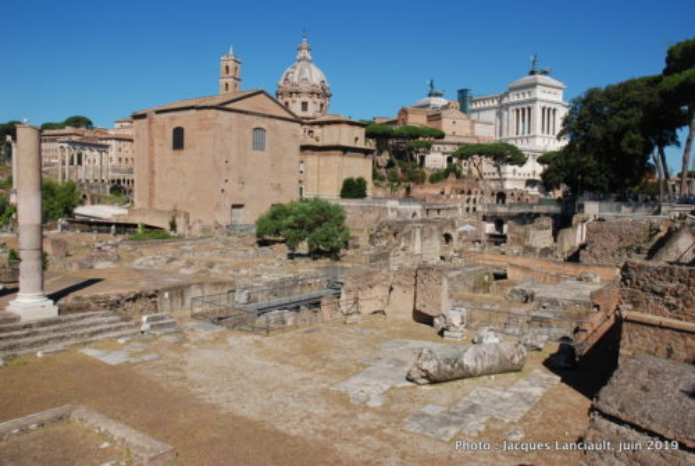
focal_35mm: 27
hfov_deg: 67.3
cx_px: 348
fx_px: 522
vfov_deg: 48.1
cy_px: 233
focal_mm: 18
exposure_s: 1/100
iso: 100
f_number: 16
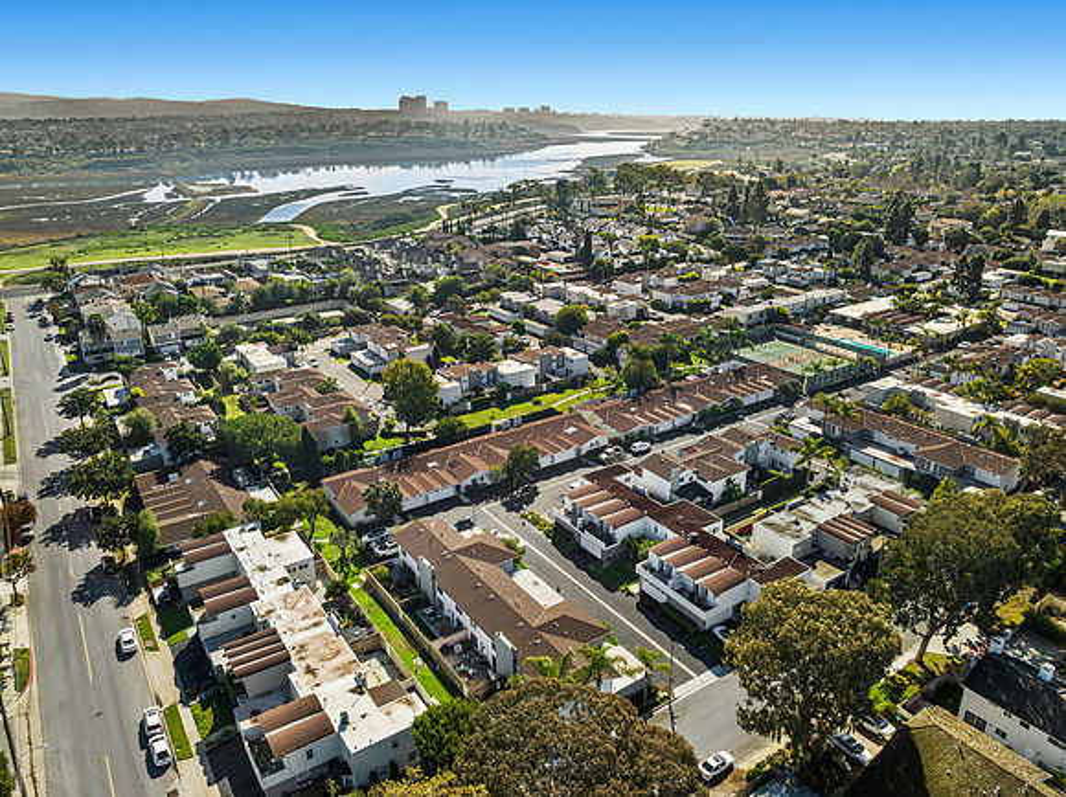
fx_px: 738
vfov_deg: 56.7
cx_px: 533
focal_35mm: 24
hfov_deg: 71.6
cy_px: 398
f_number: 2.8
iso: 270
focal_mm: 12.29
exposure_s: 1/160
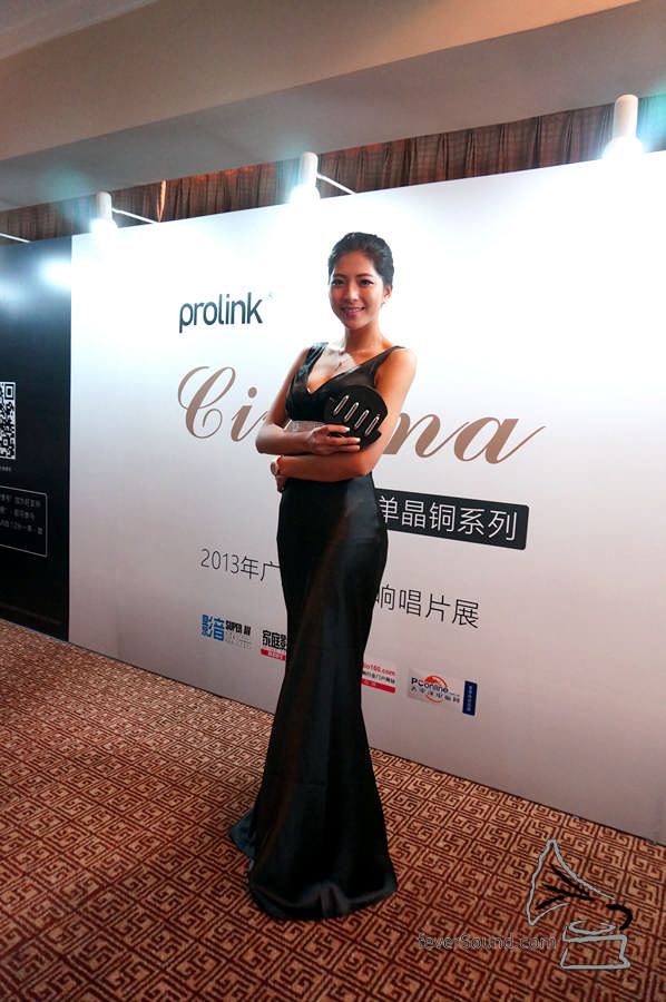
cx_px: 333
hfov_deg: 53.0
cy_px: 501
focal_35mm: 24
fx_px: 667
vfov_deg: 73.8
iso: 1600
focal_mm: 16
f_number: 4.5
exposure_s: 1/30
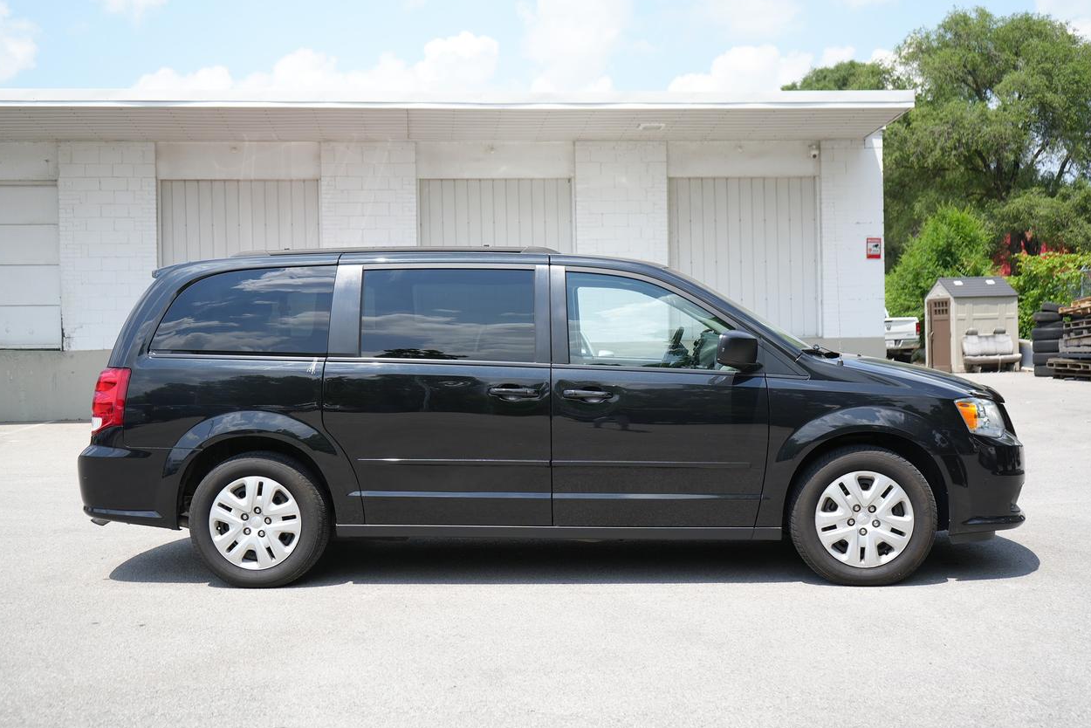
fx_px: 1273
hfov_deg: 46.4
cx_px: 536
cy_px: 359
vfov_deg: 31.9
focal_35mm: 42
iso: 100
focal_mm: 41
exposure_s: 1/400
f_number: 4.5
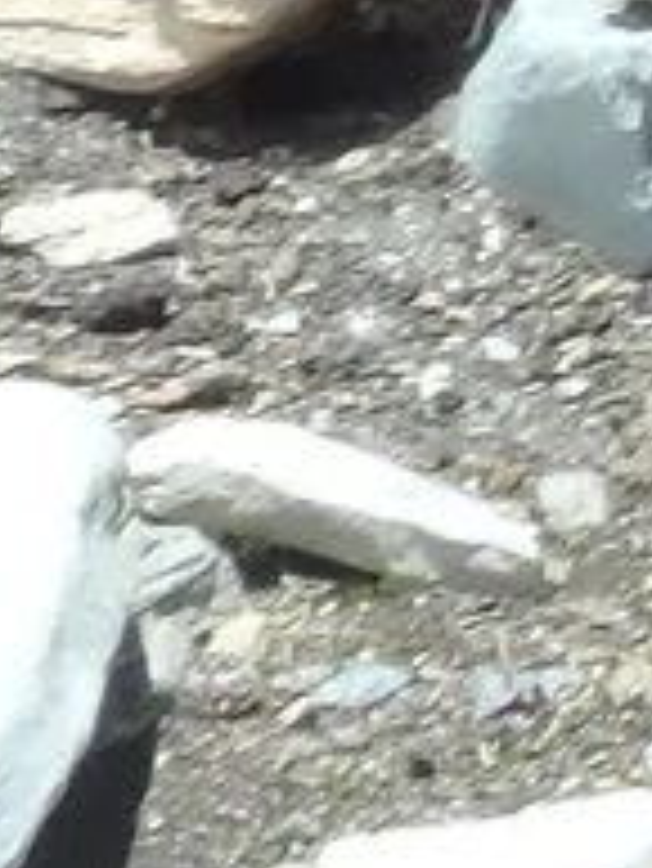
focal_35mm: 273
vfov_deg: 6.8
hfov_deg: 4.5
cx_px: 3395
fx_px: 6848
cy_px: -1264
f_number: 3.4
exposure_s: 1/800
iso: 125
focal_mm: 6
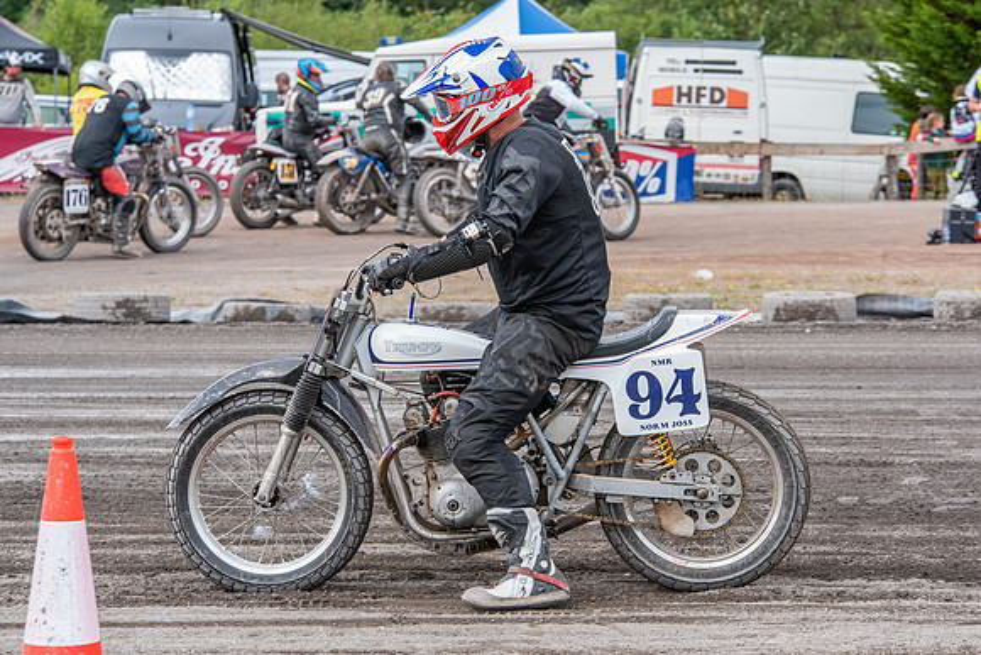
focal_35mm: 141
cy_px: 327
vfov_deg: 9.7
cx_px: 515
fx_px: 3851
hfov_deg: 14.5
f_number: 8
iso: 200
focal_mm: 130
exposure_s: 1/200
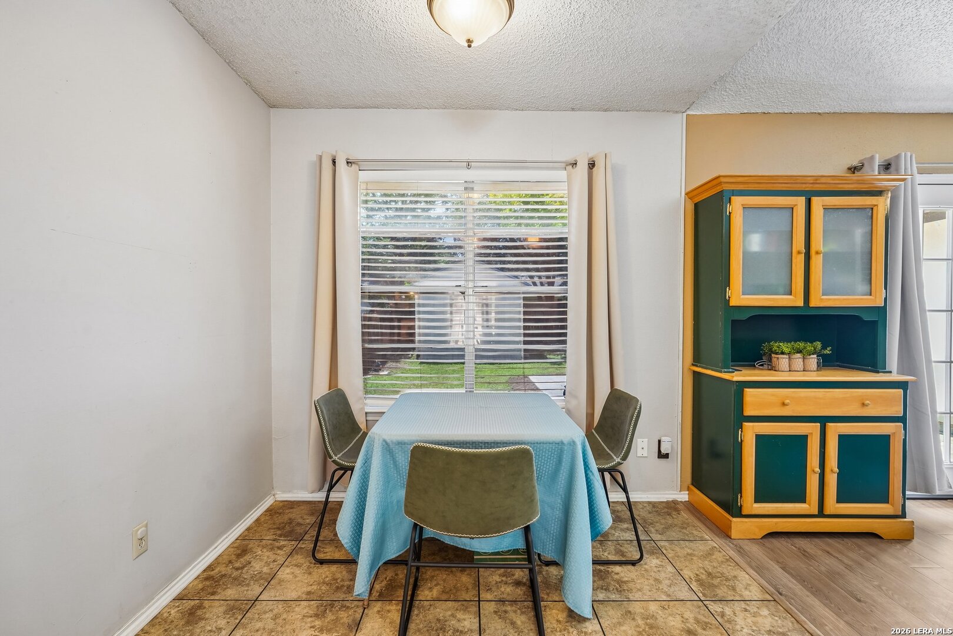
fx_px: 437
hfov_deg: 95.0
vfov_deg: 72.1
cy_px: 318
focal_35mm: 16
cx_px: 476
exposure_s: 1/10
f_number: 8
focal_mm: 16.5
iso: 400
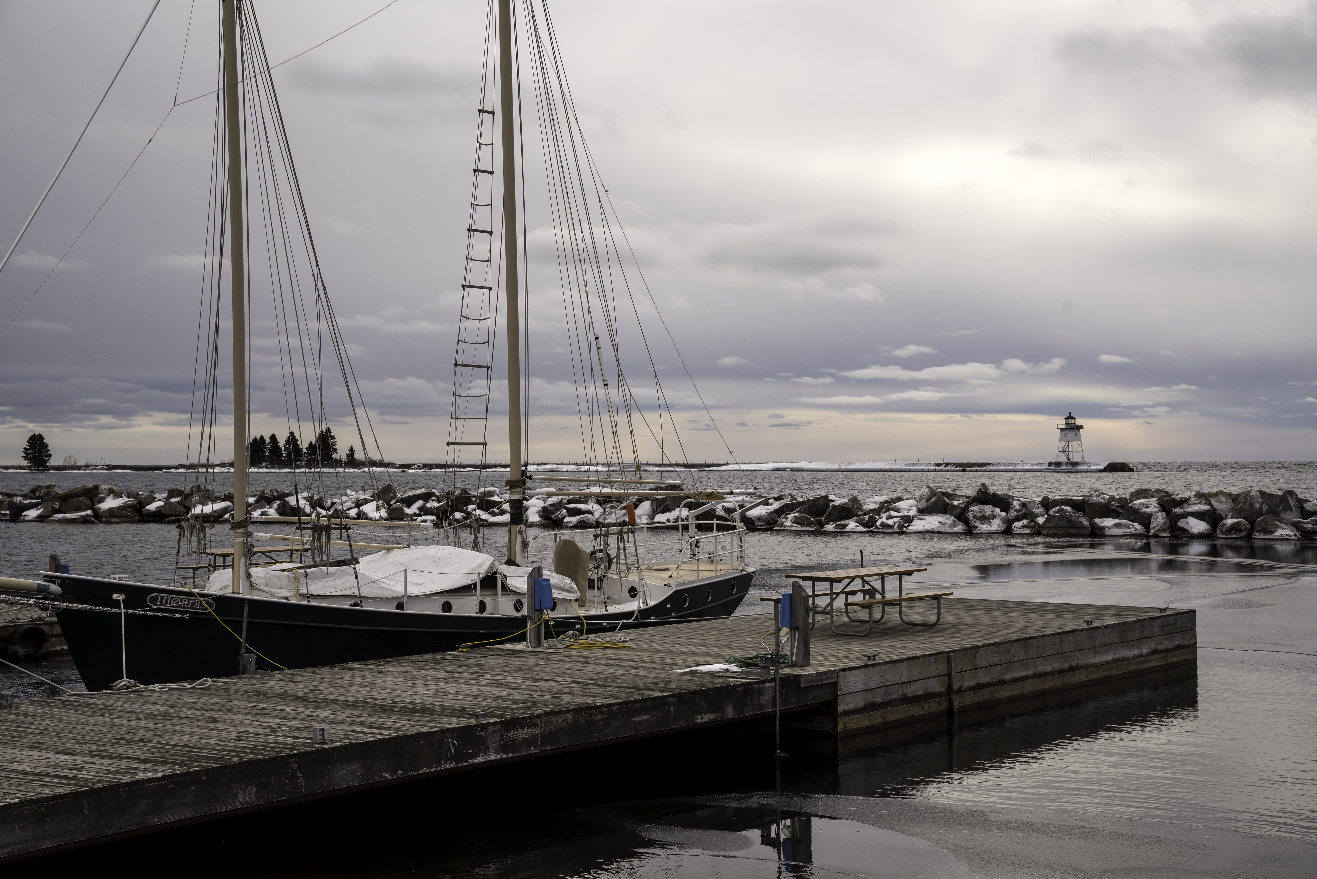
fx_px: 1830
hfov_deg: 39.6
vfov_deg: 27.0
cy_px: 440
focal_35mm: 50
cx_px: 658
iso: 200
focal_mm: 50
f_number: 8
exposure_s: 1/500
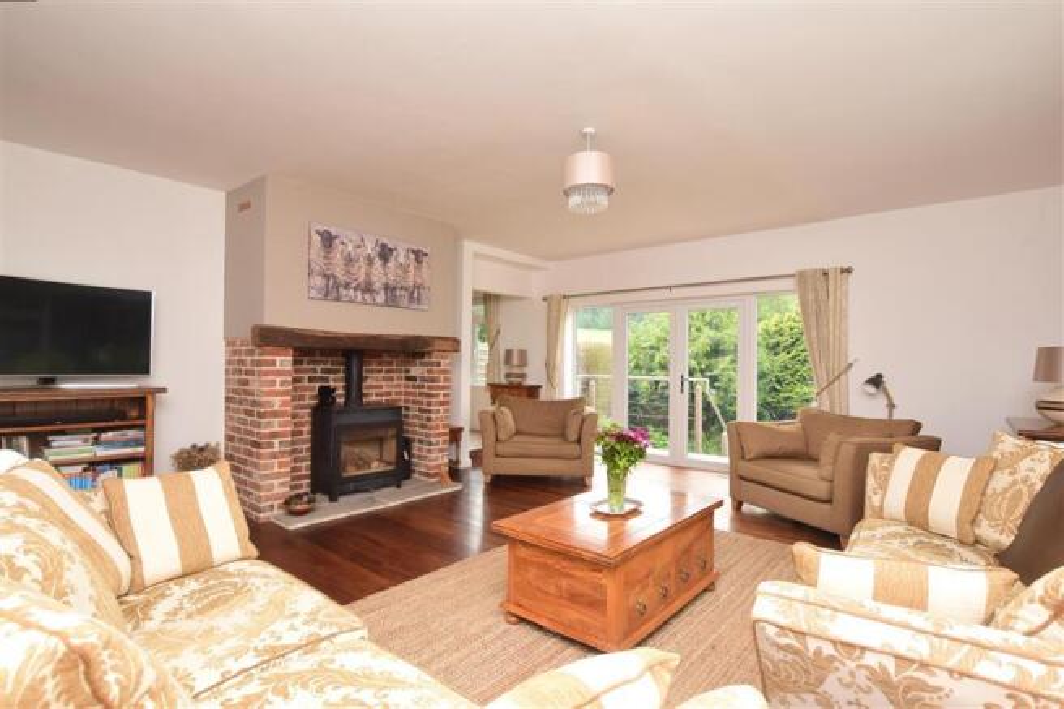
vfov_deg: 77.3
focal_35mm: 15
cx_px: 532
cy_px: 354
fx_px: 443
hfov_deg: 100.4
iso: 400
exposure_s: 1/60
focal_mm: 10
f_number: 5.6
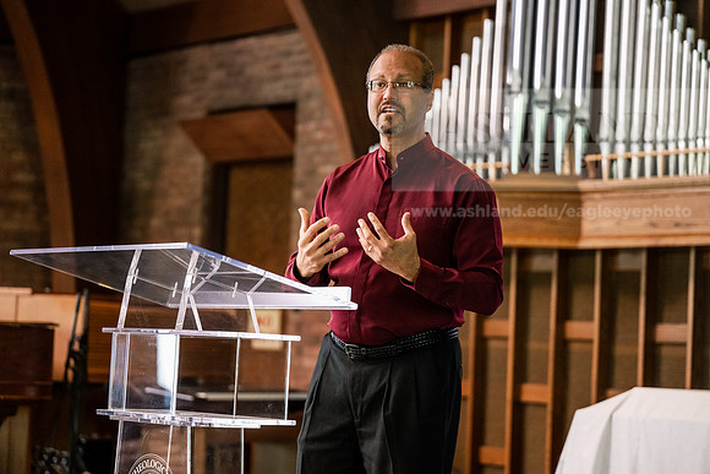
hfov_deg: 21.7
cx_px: 355
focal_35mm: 94
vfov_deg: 14.6
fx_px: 1854
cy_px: 237
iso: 3200
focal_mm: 94
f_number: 2.8
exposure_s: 1/200
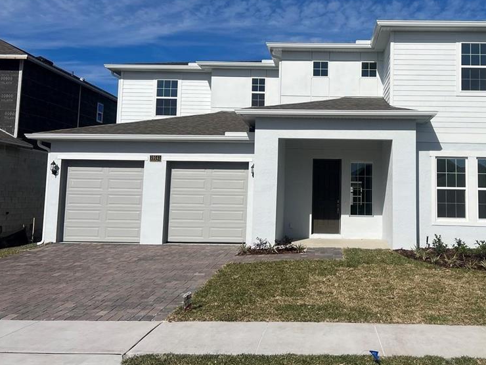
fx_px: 505
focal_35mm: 36
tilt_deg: +5.9
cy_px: 149
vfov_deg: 39.5
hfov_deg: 50.4
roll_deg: -1.0
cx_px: 324
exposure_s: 1/12658
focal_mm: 5.7
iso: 50
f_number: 1.5
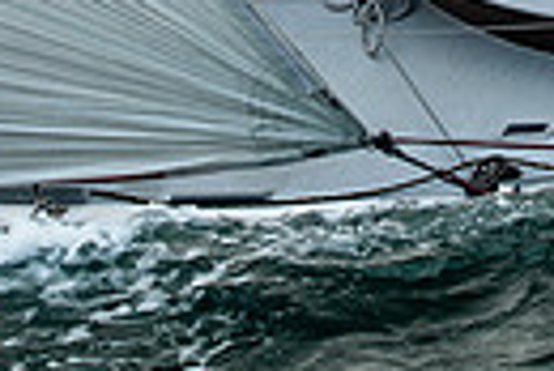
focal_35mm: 356
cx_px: 524
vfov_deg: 3.9
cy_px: -222
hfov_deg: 5.8
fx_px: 5485
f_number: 5
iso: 320
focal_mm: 80
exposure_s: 1/3200
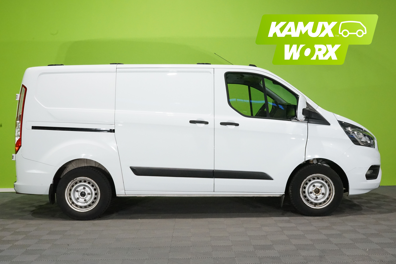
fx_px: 473
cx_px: 198
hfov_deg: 45.4
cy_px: 132
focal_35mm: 43
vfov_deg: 31.2
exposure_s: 1/40
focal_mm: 43
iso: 6400
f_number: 16
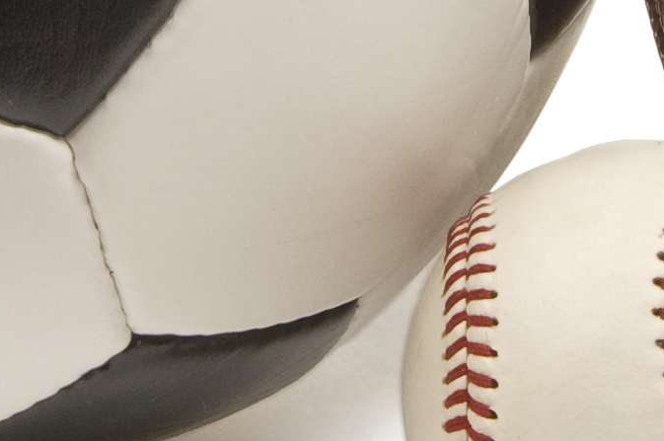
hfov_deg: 9.0
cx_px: 465
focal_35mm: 228
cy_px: -134
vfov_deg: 6.0
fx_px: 4200
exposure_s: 1/125
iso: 200
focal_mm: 34
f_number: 18
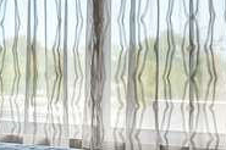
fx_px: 521
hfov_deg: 22.3
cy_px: 80
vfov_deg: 16.4
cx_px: -54
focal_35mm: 83
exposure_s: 1/4
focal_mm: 10
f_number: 8
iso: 400
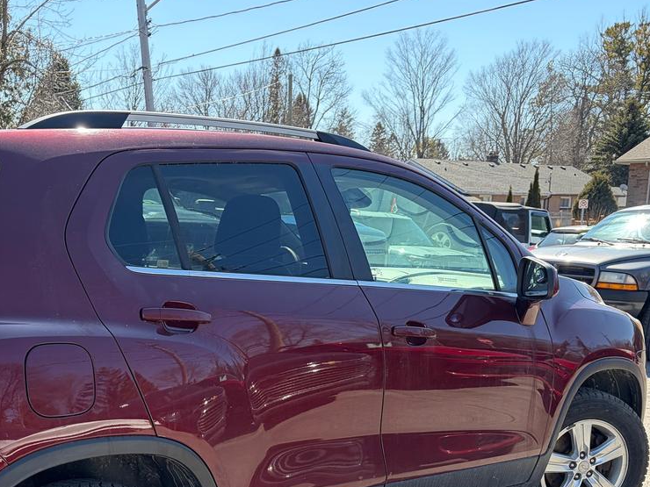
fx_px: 845
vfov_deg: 31.5
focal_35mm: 45
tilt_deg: -10.9
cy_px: 381
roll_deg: -1.3
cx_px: 236
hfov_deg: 41.7
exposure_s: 1/987
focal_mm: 5.96
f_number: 1.6
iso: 64
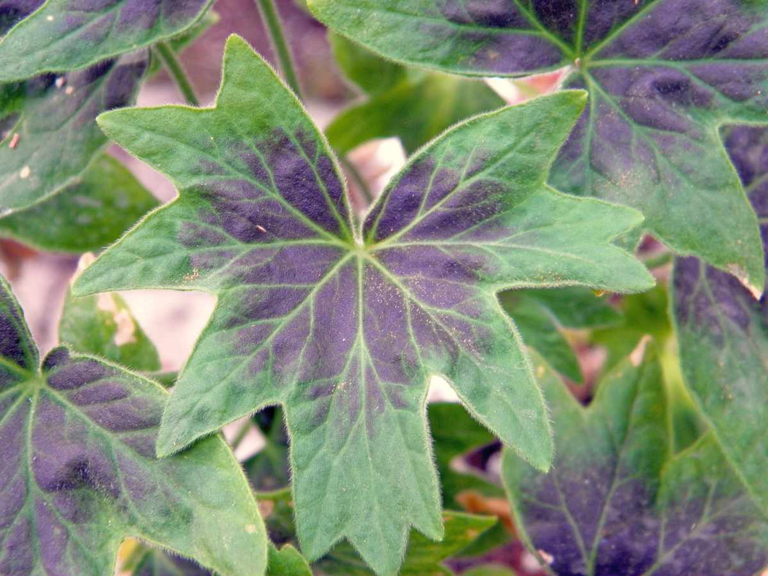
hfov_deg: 24.4
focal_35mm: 80
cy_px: 288
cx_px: 384
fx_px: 1775
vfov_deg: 18.4
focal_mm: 14.3
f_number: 4.4
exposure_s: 1/40
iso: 200
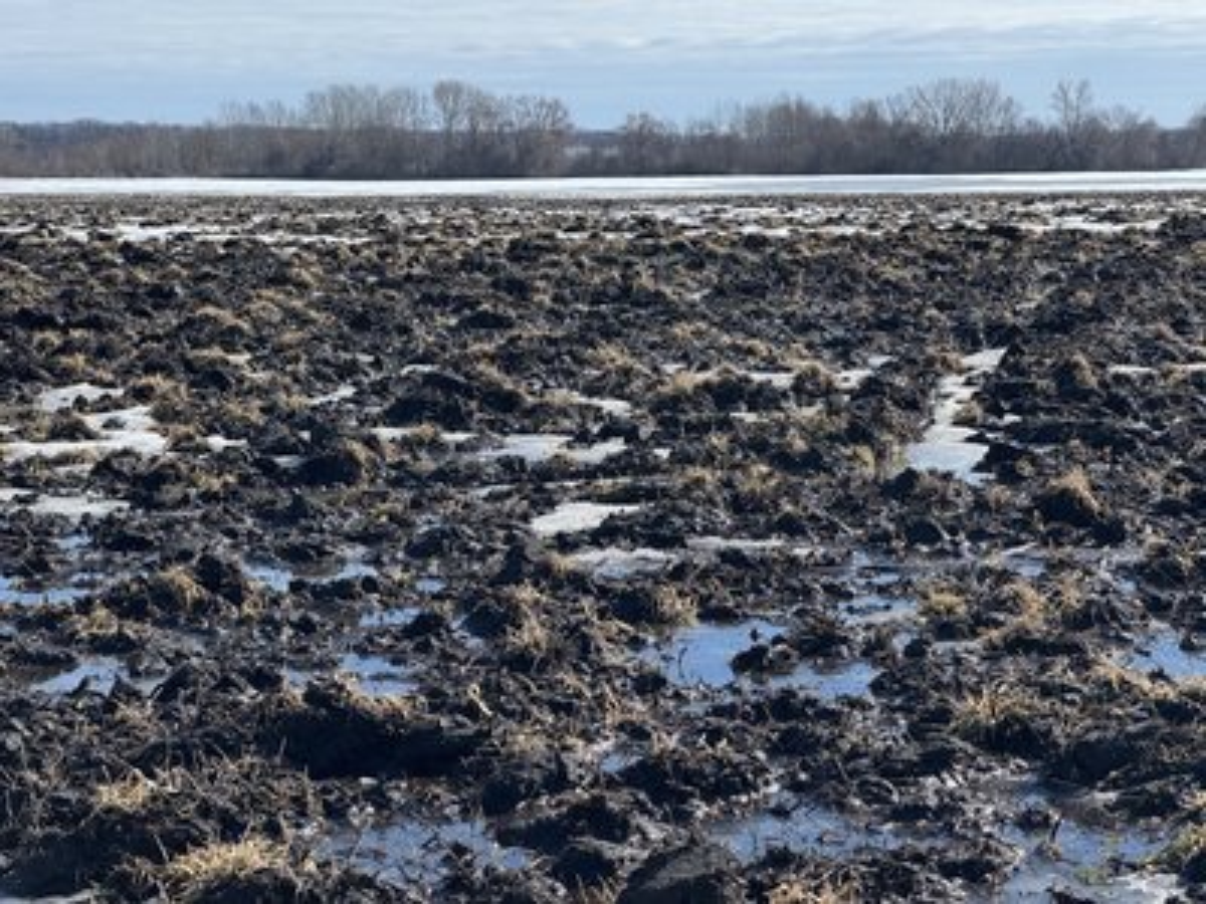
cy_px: 452
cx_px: 603
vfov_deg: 19.1
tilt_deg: -4.3
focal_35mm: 77
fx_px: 2683
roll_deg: +1.1
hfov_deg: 25.3
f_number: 2.8
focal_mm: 9
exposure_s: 1/951
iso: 25
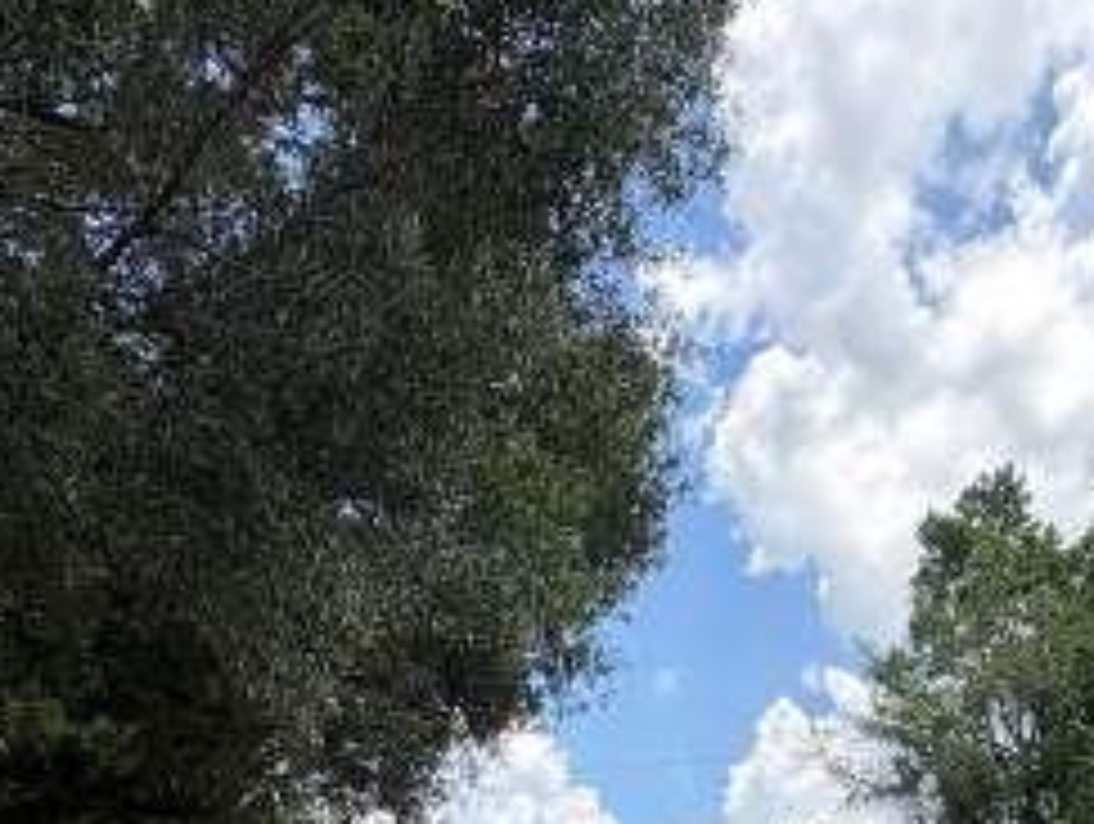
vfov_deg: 25.2
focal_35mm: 46
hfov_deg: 41.2
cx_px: 549
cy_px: 1184
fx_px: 1456
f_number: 2.2
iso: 40
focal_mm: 2.22
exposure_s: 1/527
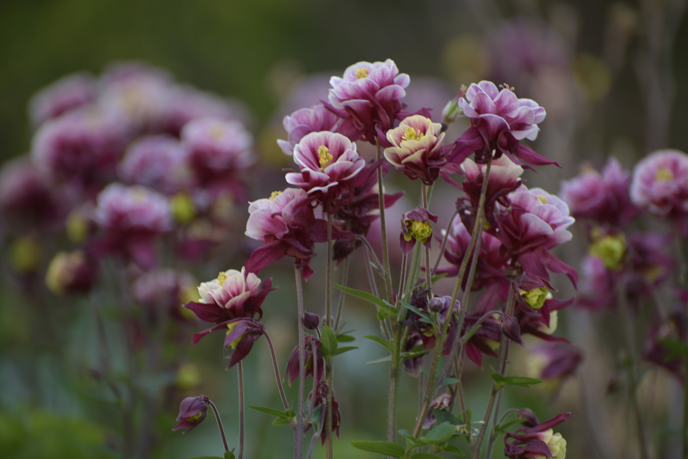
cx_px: 344
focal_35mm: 240
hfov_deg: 8.6
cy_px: 230
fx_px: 4586
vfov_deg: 5.7
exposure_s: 1/50
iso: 80
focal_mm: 240
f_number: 5.6
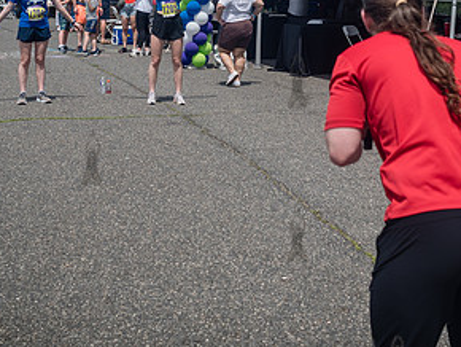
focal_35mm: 76
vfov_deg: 19.1
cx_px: 247
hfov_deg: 25.6
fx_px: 1013
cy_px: 46
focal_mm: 35
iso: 200
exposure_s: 1/3200
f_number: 4
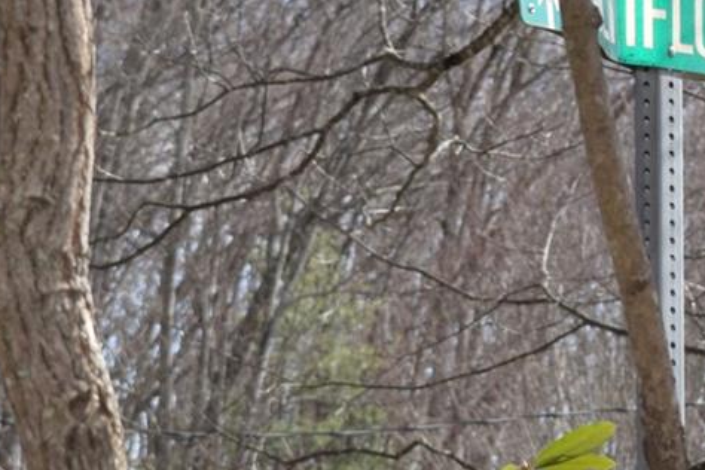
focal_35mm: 259
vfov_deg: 5.3
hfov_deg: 7.9
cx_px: 721
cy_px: 179
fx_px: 5072
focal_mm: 40
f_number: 8
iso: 100
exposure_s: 1/200
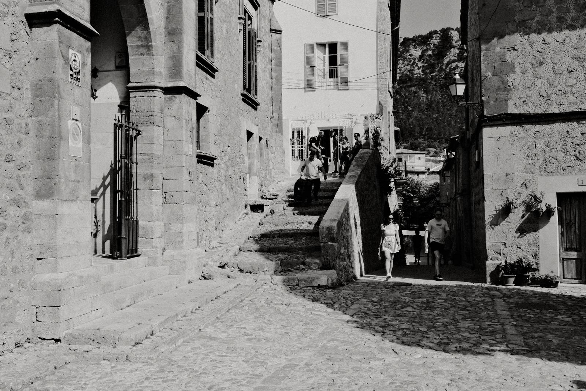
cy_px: 196
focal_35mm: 35
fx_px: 570
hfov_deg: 54.4
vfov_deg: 37.9
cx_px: 293
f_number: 11
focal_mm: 23.5
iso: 640
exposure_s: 1/900
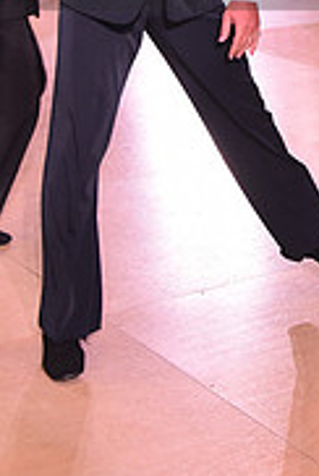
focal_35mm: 121
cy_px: -76
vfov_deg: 16.3
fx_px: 1602
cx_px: 401
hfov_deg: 11.1
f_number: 5.6
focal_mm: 38
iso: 2500
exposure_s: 1/320
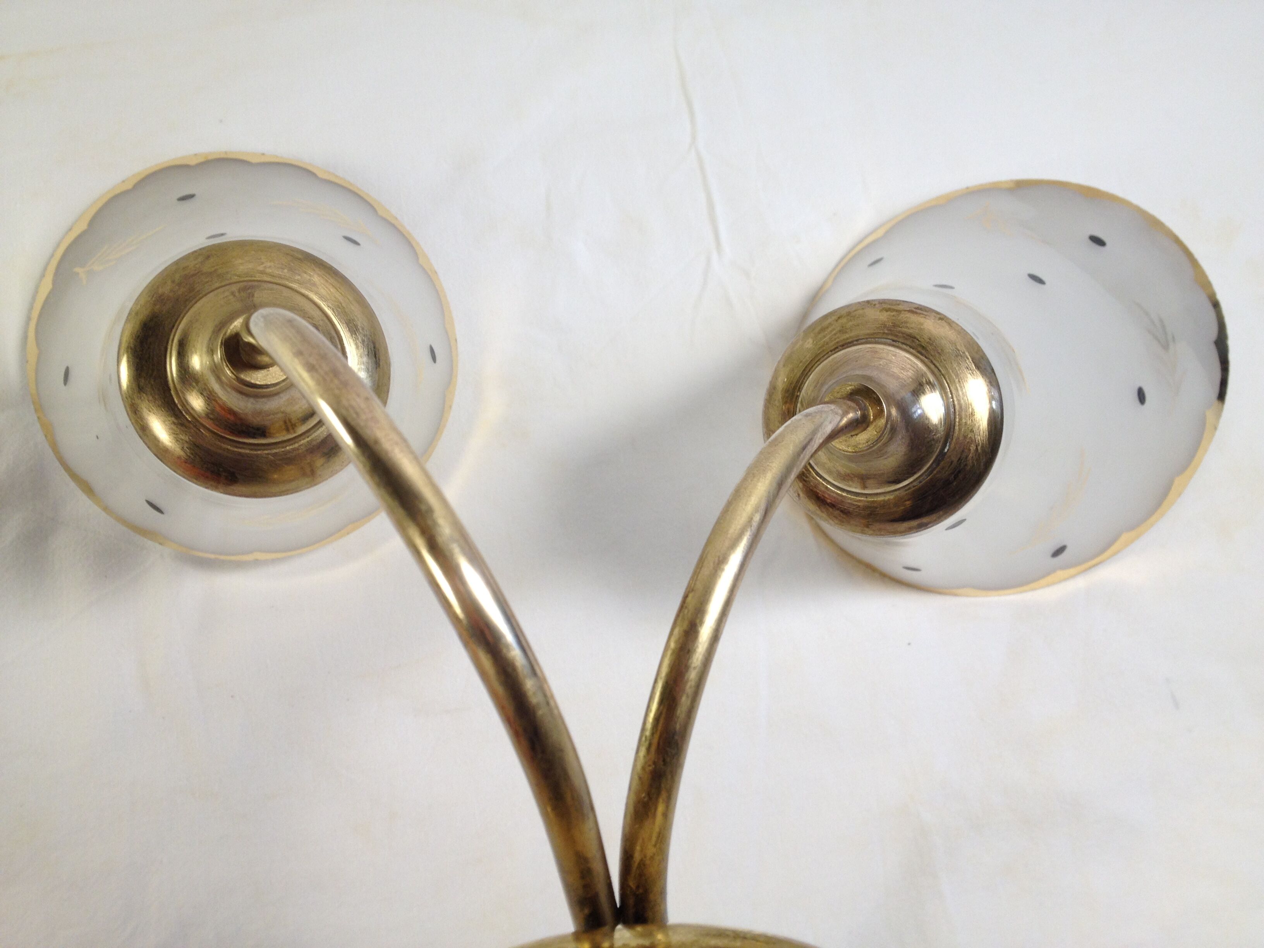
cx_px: 632
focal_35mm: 35
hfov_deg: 52.6
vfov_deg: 40.7
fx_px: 1278
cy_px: 474
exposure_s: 1/20
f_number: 2.4
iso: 50
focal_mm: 4.28
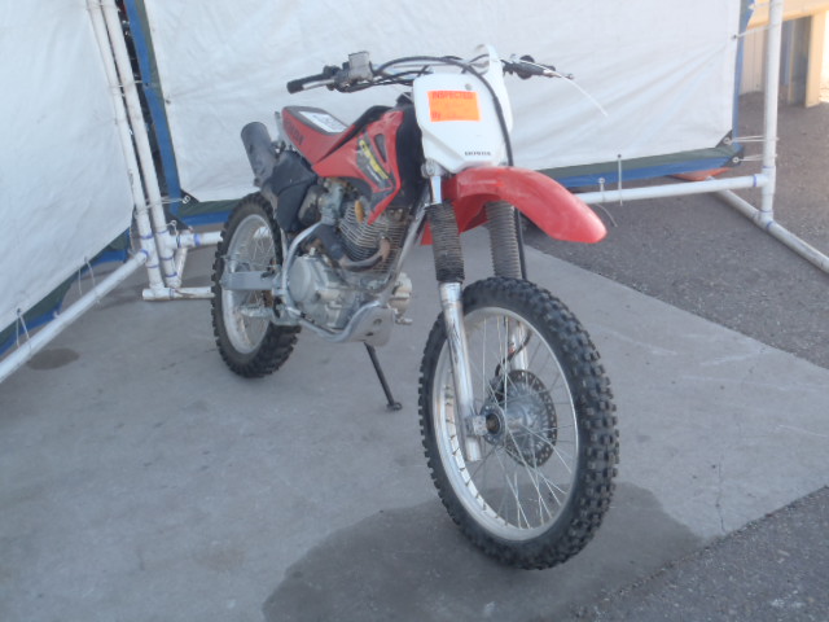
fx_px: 862
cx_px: 414
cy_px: 311
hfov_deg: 51.4
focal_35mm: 36
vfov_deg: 39.7
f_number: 4.1
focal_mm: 6.53
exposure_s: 1/80
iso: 80
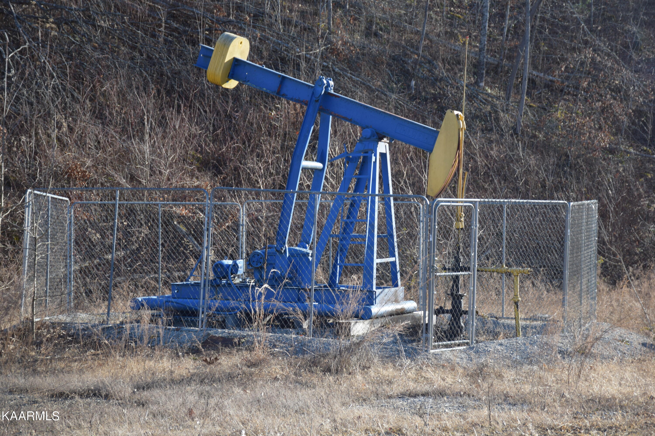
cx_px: 328
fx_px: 1528
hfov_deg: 24.2
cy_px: 218
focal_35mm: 84
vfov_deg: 16.3
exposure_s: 1/400
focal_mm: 56
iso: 200
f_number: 4.8
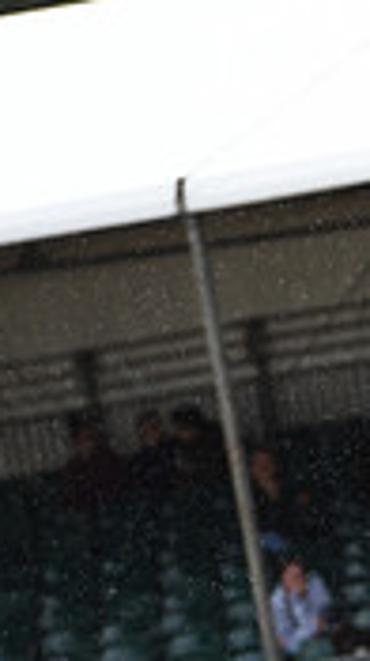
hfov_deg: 1.7
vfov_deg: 3.1
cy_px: 483
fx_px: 12163
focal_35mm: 695
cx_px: 891
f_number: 5
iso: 450
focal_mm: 200
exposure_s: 1/1250
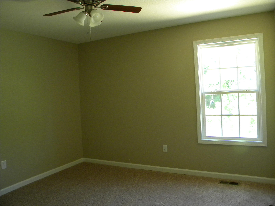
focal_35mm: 28
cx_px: 138
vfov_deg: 49.7
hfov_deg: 63.4
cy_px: 103
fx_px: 222
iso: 400
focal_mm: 5
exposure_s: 1/36.3
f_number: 3.5
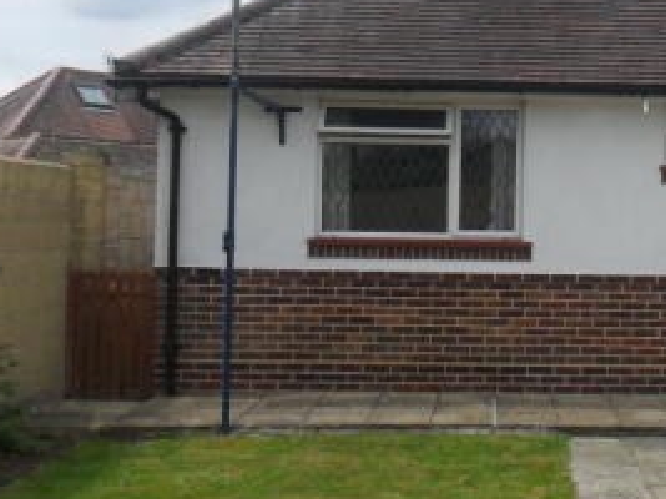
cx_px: 567
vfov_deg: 24.7
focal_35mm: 59
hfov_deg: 31.5
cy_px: 193
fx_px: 1135
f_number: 8.9
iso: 100
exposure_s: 1/250
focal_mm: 4.9
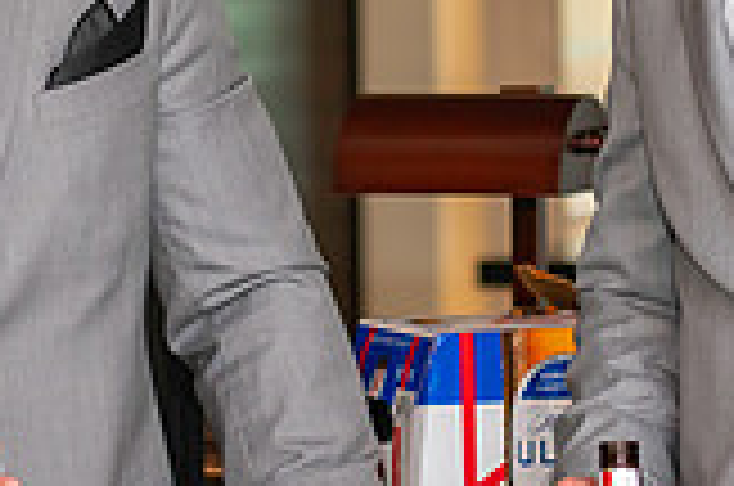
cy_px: 40
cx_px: 365
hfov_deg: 7.9
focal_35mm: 261
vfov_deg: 5.2
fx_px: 5311
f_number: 2.8
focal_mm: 70
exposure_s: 1/200
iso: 640
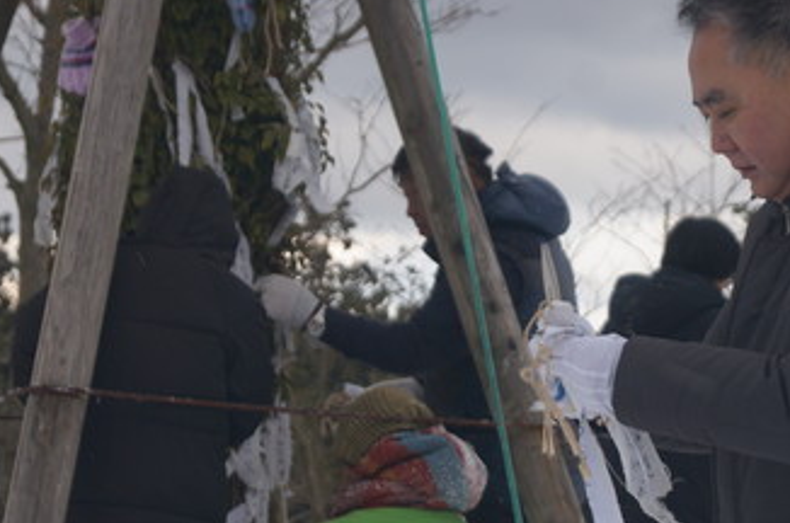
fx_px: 3327
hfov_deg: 13.5
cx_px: 591
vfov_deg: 9.0
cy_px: 424
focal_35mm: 152
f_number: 5.6
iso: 200
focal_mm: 55
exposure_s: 1/160
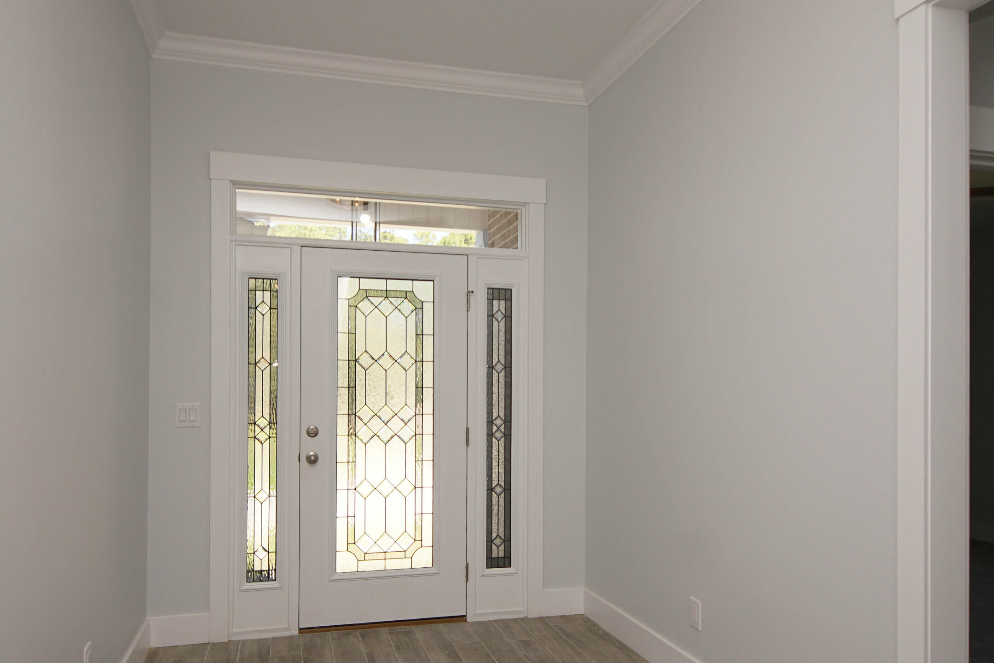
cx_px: 484
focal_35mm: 25
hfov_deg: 71.5
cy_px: 391
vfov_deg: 51.0
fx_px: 690
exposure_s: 1/80
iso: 100
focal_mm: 12
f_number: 5
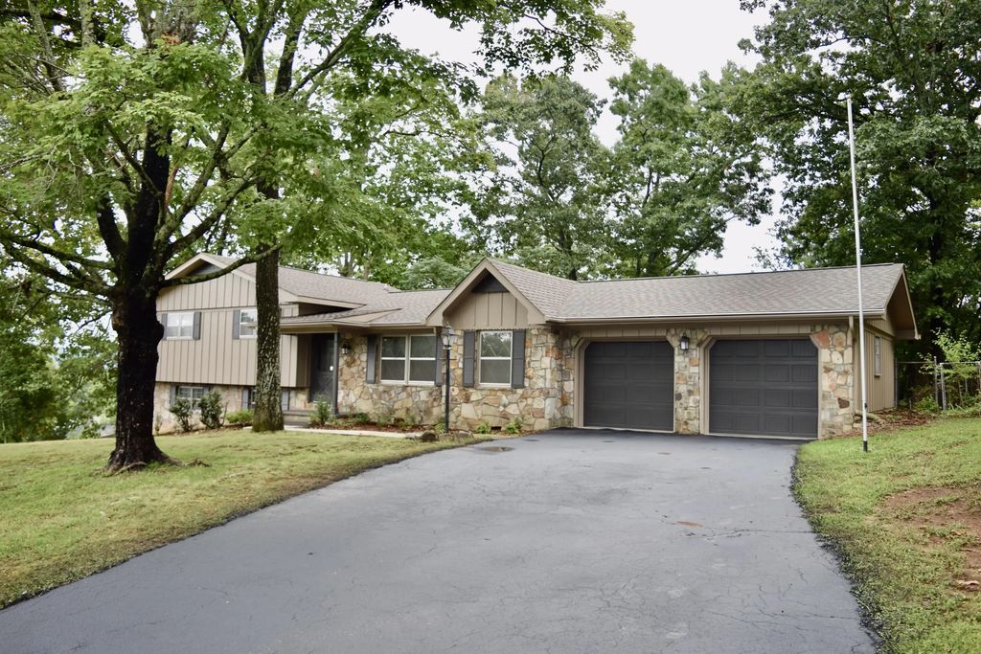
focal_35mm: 27
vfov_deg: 47.9
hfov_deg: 67.4
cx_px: 490
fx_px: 736
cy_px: 327
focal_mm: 18
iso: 100
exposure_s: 1/160
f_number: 3.5
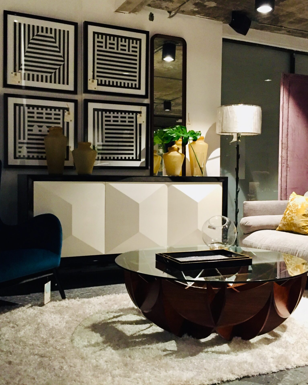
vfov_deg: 47.9
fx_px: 433
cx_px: 161
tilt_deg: -1.4
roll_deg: -1.1
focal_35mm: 38
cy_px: 191
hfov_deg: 39.2
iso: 250
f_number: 2.2
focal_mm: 4.15
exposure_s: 1/25
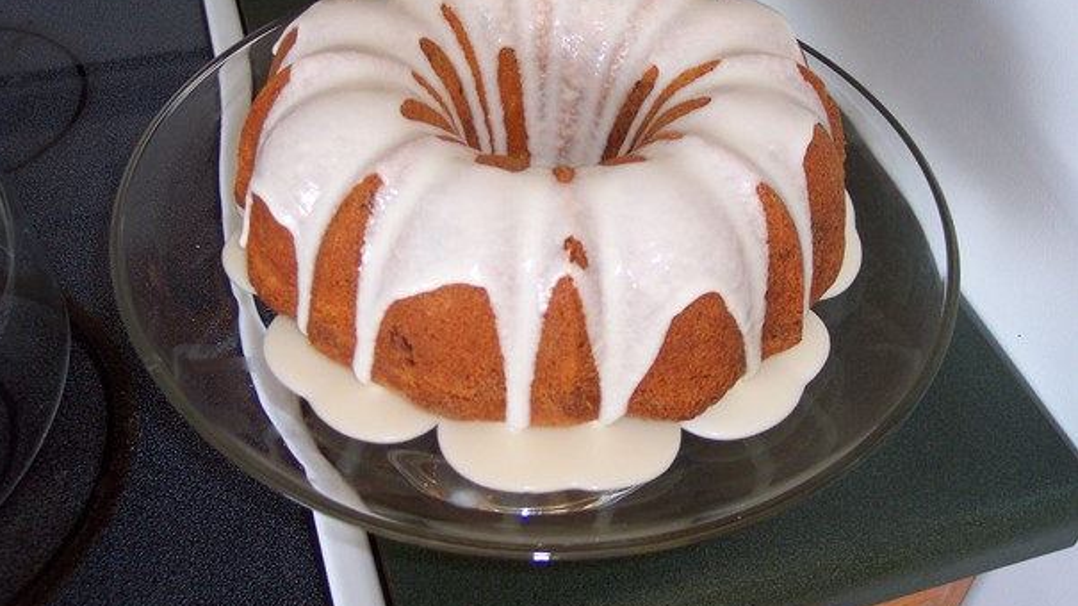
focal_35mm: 42
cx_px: 535
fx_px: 1200
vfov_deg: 28.3
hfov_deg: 48.4
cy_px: 242
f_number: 2.8
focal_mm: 8
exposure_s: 1/45
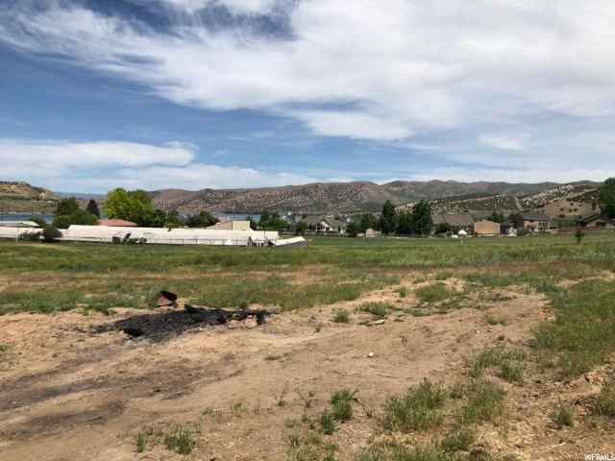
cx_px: 308
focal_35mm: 28
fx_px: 497
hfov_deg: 63.4
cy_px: 230
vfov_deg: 49.7
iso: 20
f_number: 1.8
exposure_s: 1/3472
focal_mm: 3.99
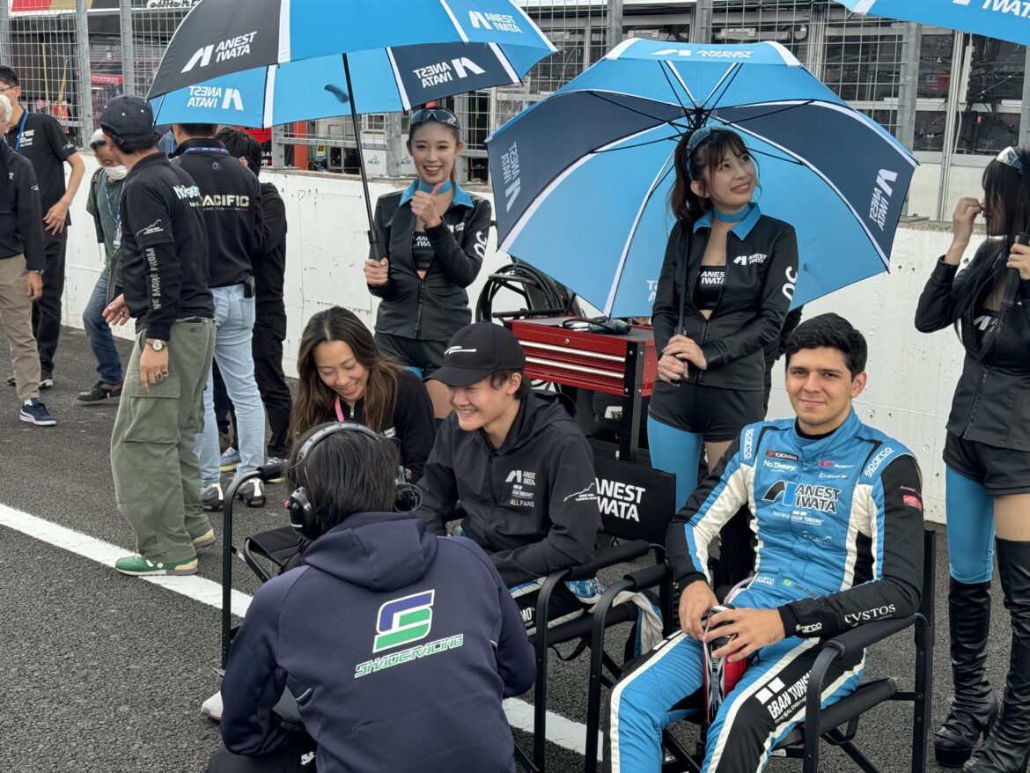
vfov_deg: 30.3
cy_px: 386
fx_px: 1429
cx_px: 515
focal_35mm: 48
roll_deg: -0.7
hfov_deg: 39.6
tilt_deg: -10.5
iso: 64
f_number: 1.78
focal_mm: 6.86
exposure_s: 1/368
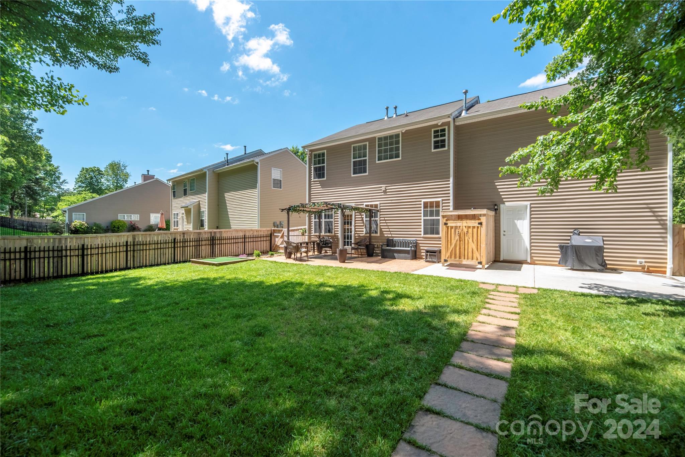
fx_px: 266
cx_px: 342
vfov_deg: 81.2
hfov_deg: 104.2
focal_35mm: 14
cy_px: 228
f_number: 6.3
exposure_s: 1/4000
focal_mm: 14
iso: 320
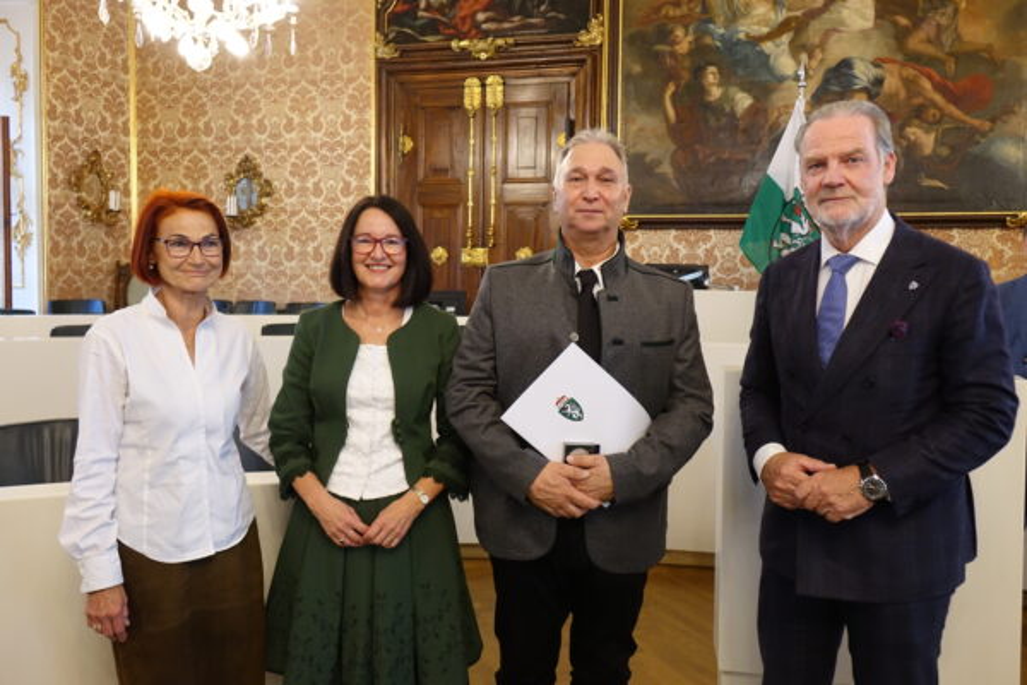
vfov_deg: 45.0
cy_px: 342
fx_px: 827
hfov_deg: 63.7
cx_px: 514
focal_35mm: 29
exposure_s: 1/25
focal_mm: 10.7
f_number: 2.8
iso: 800
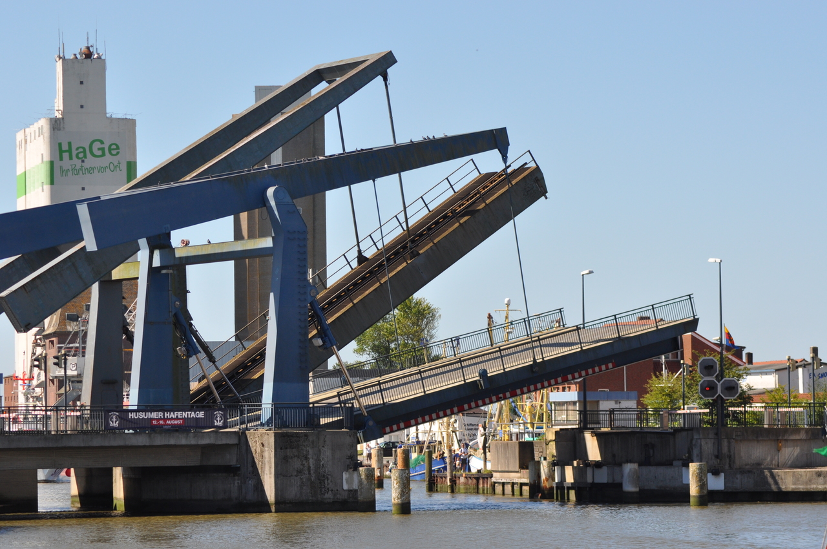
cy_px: 274
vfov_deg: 9.1
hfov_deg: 13.7
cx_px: 414
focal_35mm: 150
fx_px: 3441
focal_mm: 100
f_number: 7.1
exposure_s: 1/800
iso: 400
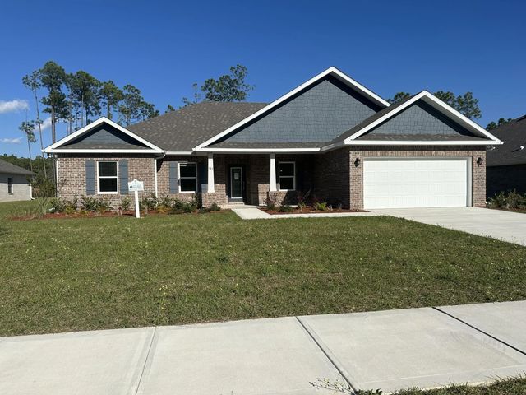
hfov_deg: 71.6
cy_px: 198
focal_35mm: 24
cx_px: 263
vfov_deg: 56.8
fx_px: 365
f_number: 1.78
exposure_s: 1/7042
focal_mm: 6.86
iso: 80
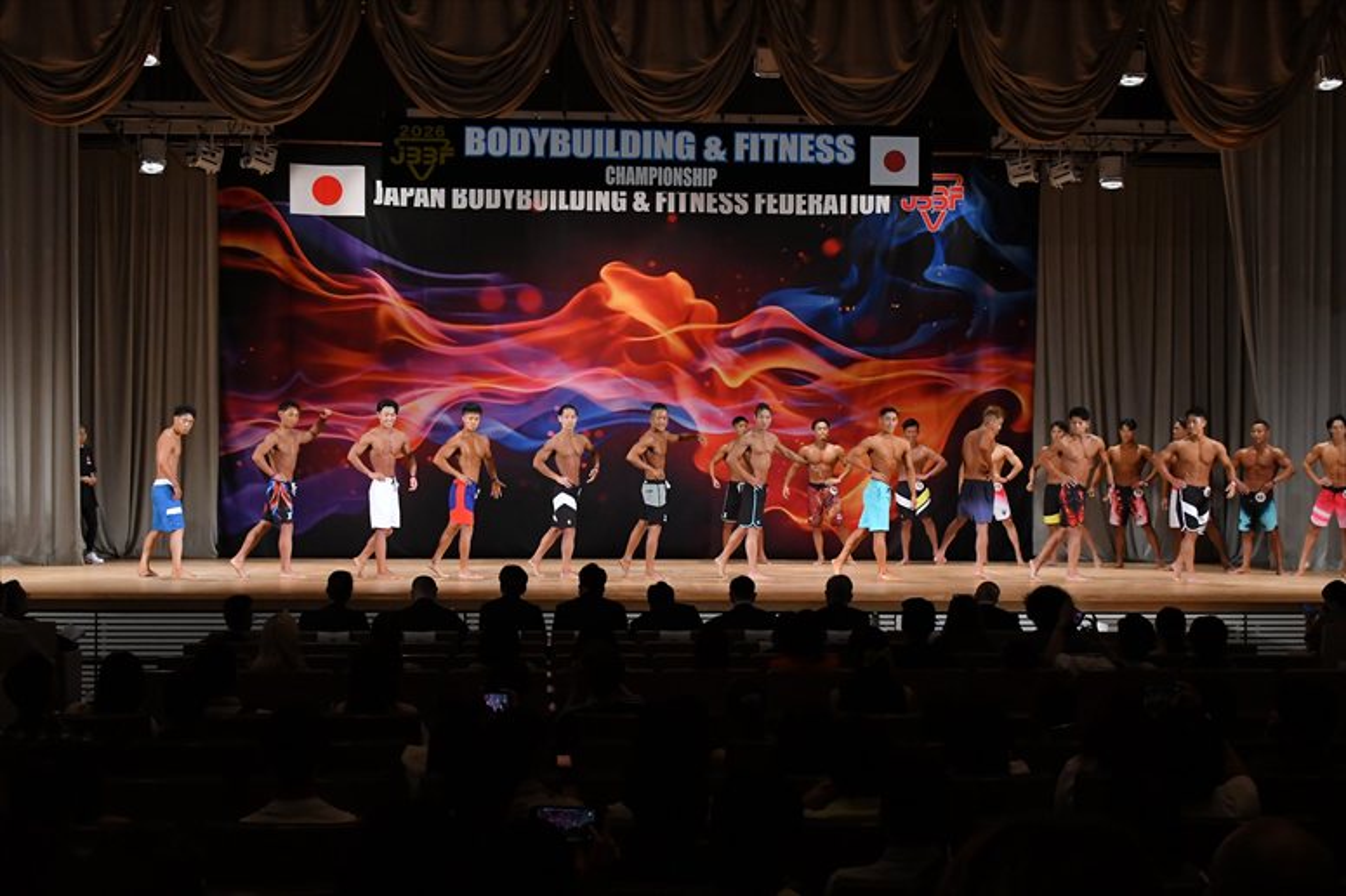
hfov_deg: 36.9
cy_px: 448
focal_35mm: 54
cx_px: 673
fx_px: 2018
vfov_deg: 25.0
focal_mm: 36
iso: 3200
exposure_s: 1/400
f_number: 5.6
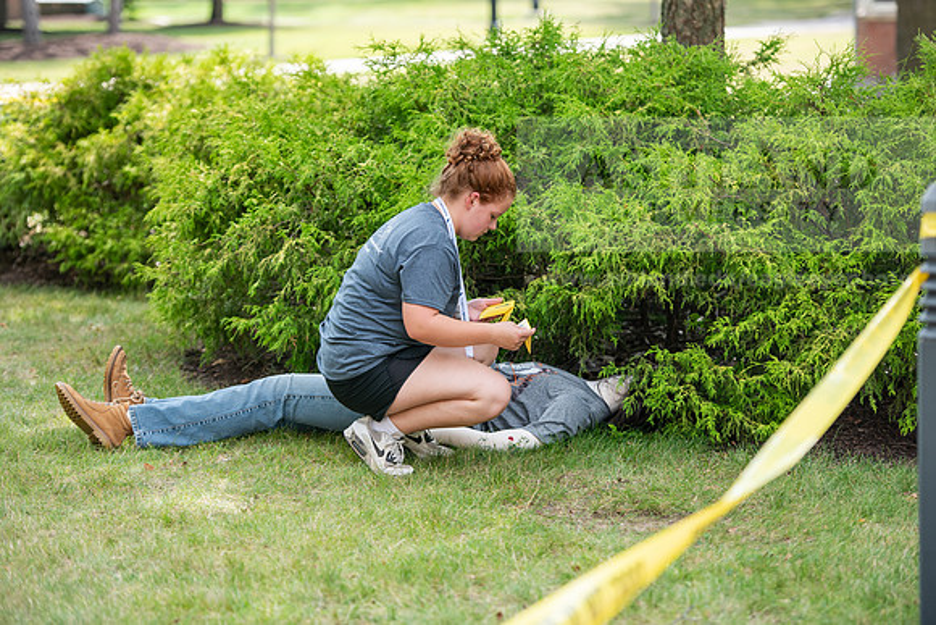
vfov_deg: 11.8
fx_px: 3017
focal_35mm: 116
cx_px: 468
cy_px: 312
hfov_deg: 17.6
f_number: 3.2
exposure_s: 1/500
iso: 200
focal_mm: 116
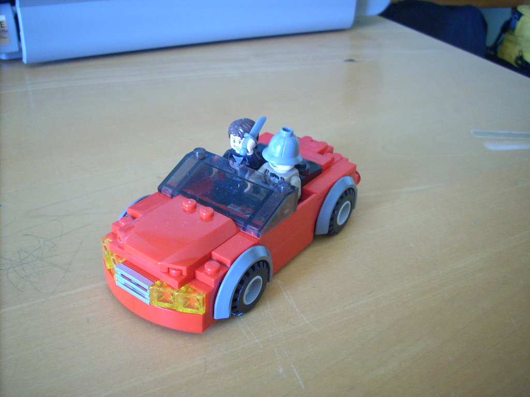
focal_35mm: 37
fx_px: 567
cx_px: 265
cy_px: 198
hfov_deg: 50.1
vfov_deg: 38.7
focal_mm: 6.2
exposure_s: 1/14.7
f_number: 2.8
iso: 200
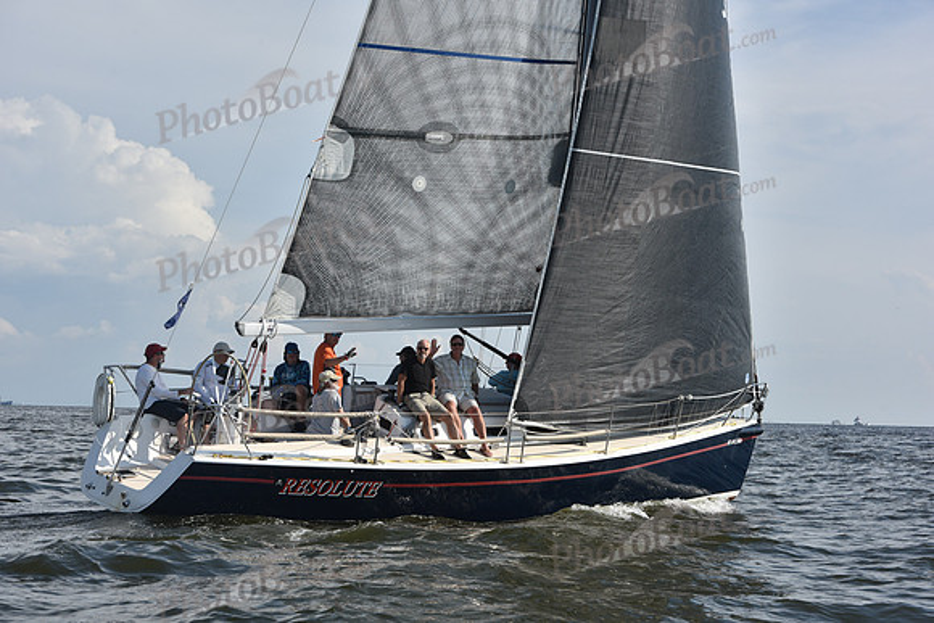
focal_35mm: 70
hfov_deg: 28.8
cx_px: 467
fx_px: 1816
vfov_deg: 19.5
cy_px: 312
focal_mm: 70
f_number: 9
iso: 250
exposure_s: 1/1000
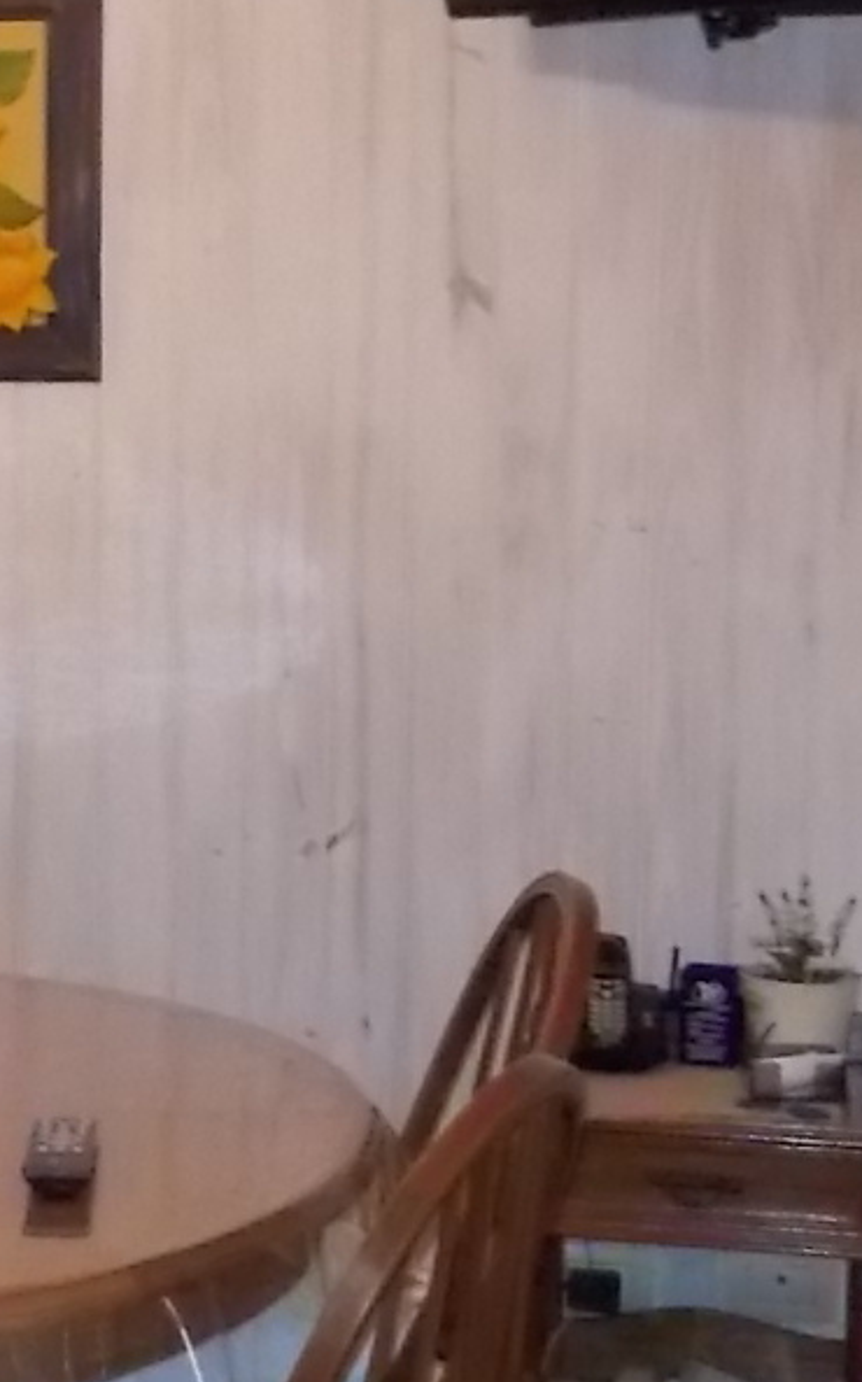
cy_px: 662
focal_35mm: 83
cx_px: 75
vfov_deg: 24.9
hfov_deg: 15.5
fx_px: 3124
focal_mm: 4.1
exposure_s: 1/30
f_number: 3.3
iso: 800
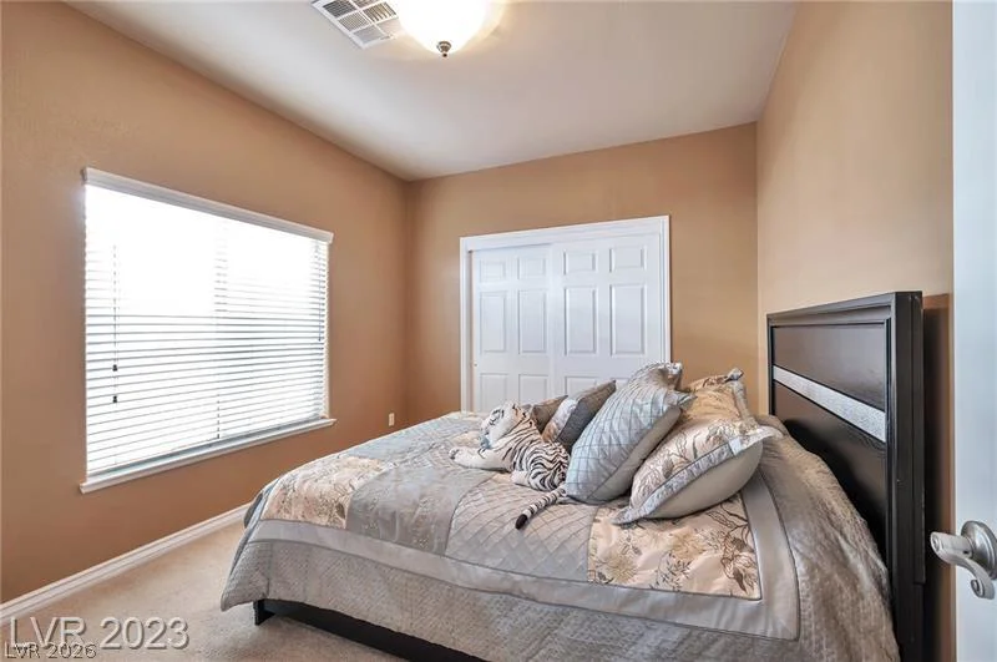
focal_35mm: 16
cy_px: 331
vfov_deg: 75.3
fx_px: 429
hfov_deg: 98.6
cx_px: 498
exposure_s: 1
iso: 100
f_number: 9
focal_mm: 15.5
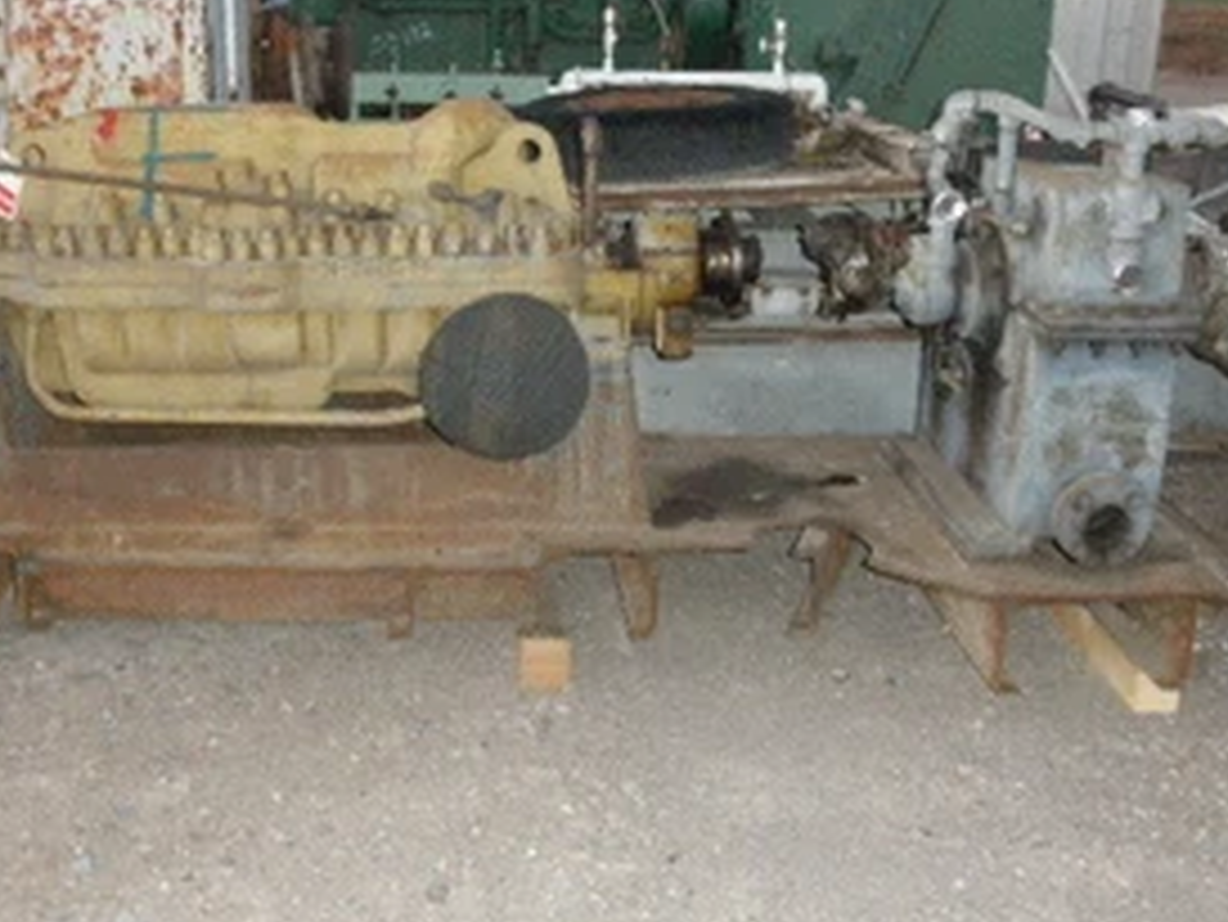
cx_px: 513
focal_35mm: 41
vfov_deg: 35.1
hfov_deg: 45.6
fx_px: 1455
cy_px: 378
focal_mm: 5
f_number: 3
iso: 400
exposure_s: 1/30
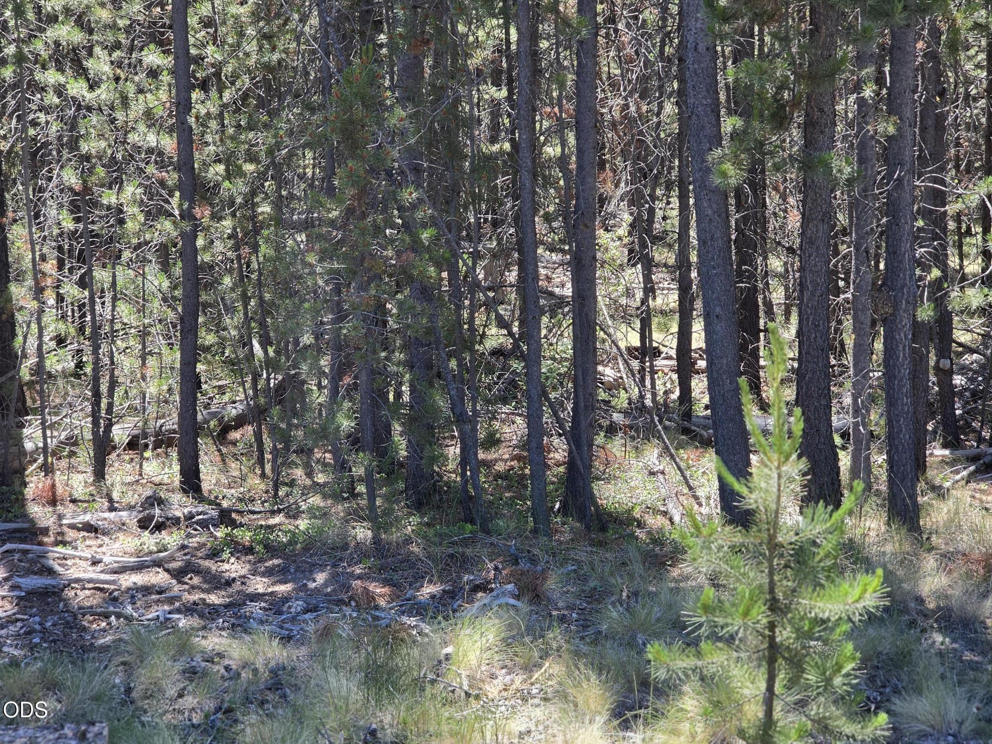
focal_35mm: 69
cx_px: 496
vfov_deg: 21.3
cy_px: 372
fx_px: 1977
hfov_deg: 28.2
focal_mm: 7
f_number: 2.4
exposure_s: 1/120
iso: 25
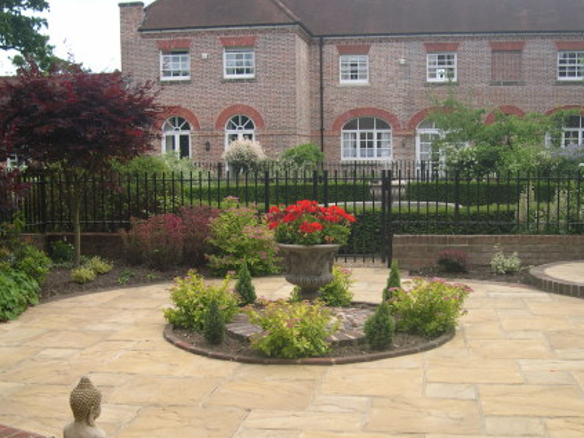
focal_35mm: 46
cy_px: 251
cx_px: 308
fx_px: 776
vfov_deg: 31.5
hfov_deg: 41.2
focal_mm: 8
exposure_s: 1/376
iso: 100
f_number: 2.8
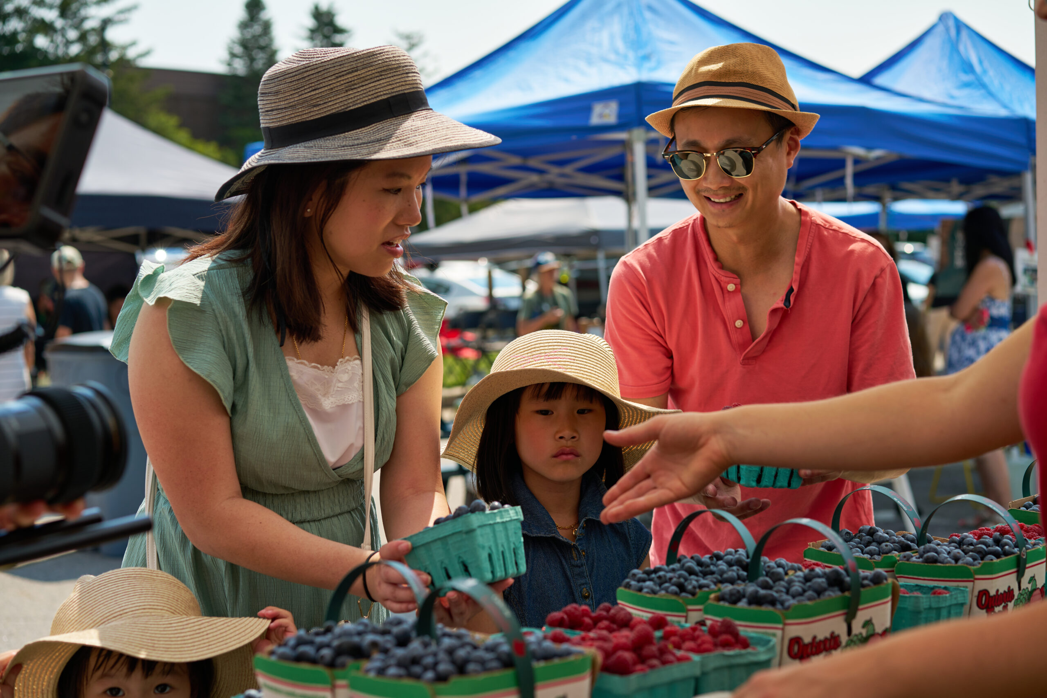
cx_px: 524
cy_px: 349
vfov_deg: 24.6
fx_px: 1600
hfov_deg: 36.2
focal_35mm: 55
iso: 100
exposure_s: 1/100
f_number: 4
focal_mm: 55
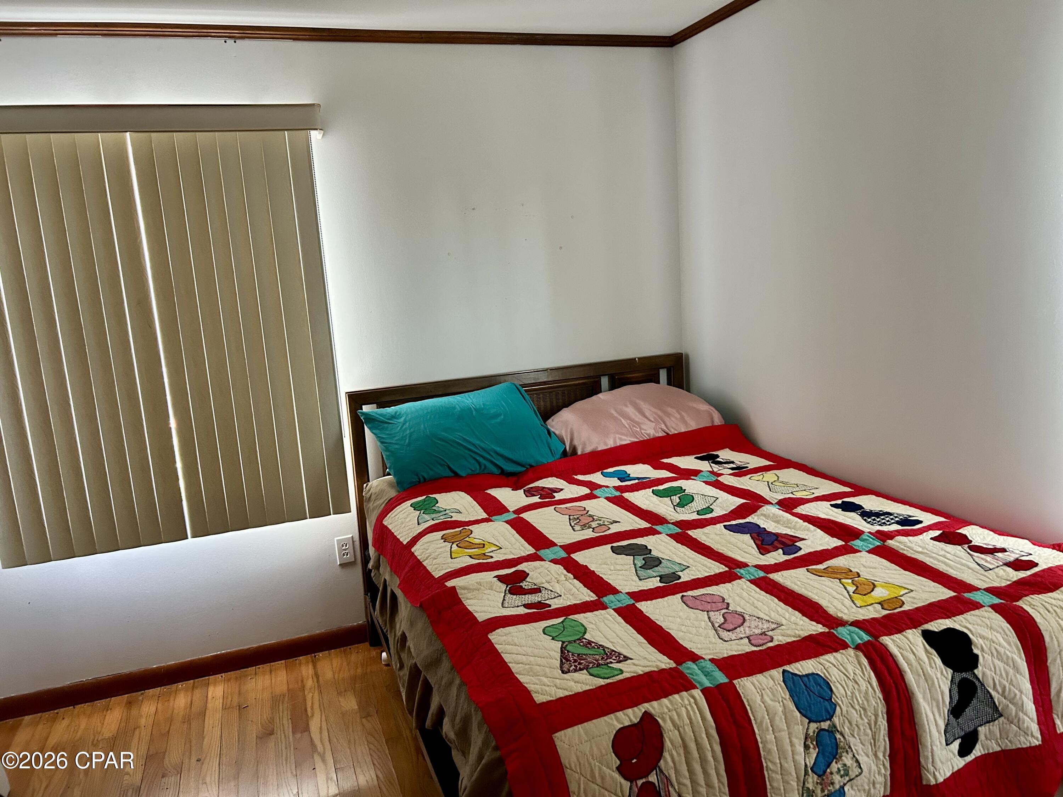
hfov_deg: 67.3
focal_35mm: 26
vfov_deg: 53.1
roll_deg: +4.0
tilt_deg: -10.2
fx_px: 798
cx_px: 532
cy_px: 398
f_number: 1.5
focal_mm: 5.7
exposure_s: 1/60
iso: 400
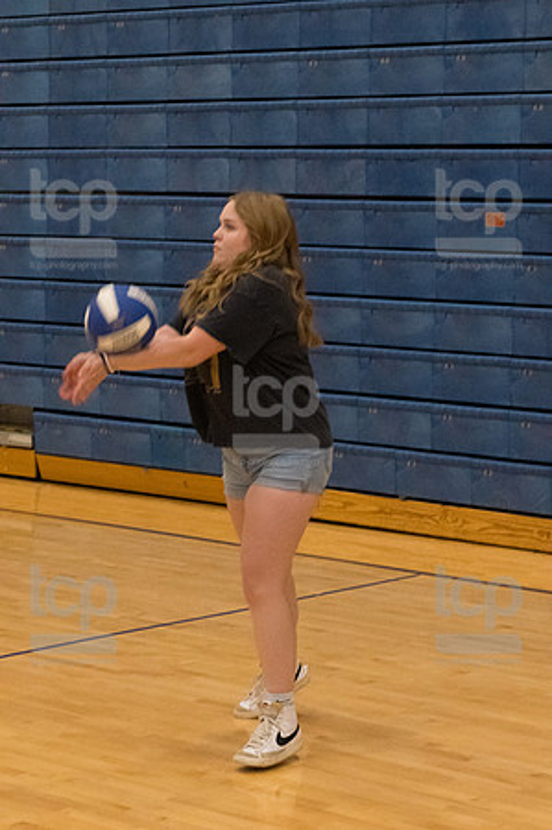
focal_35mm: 93
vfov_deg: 21.9
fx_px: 2144
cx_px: 276
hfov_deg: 14.7
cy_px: 415
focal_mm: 62
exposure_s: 1/400
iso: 10000
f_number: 5.6
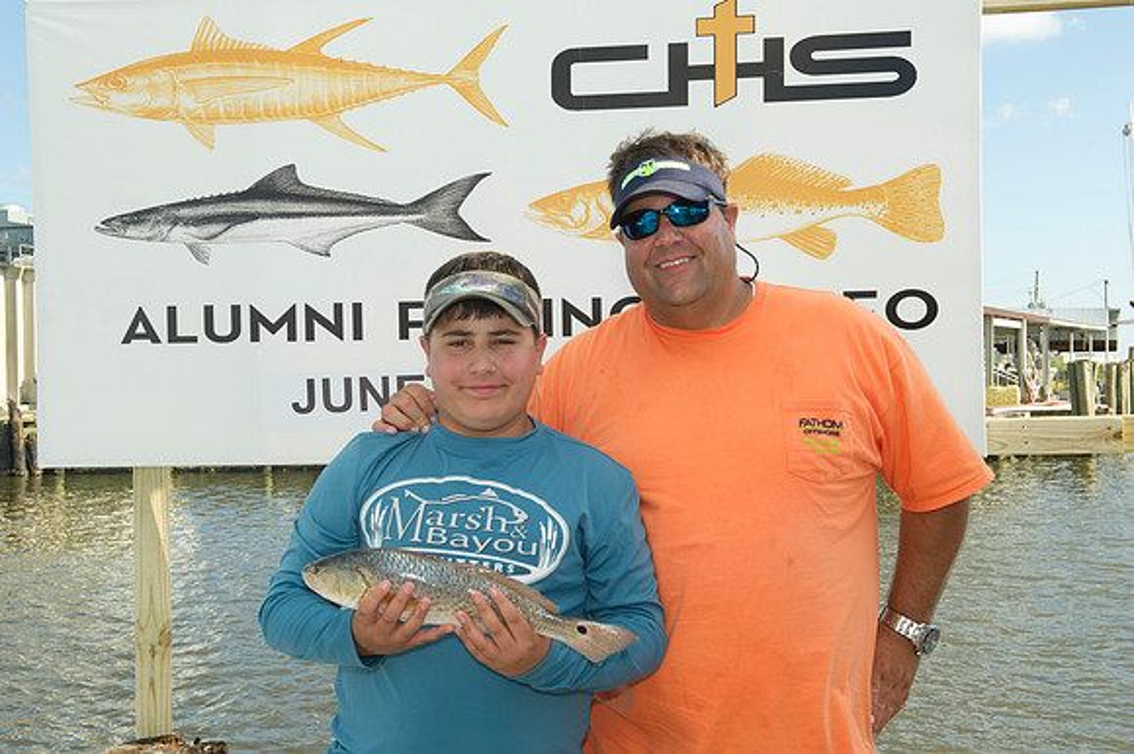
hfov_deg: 43.6
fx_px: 1417
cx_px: 567
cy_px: 377
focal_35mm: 45
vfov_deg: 29.8
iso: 400
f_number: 11
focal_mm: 45
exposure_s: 1/160
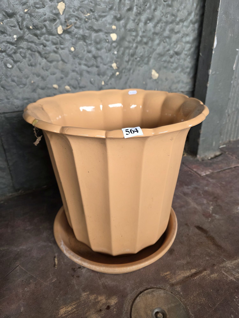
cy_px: 159
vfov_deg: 73.9
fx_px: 212
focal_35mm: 23
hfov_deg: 58.9
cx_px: 120
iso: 160
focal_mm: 6.3
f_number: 1.7
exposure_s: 1/100
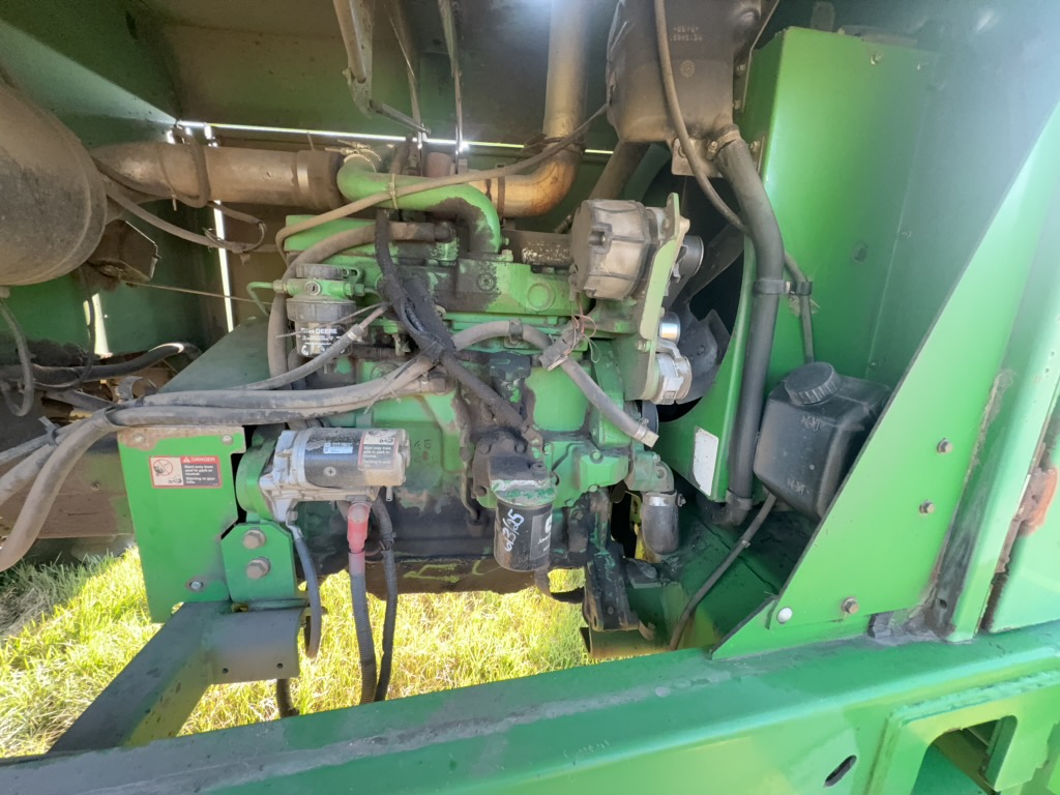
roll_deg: -2.1
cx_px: 530
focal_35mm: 14
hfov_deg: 102.1
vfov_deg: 85.7
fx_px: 429
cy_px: 398
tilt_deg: -15.6
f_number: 2.2
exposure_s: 1/114
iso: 250
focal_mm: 2.22
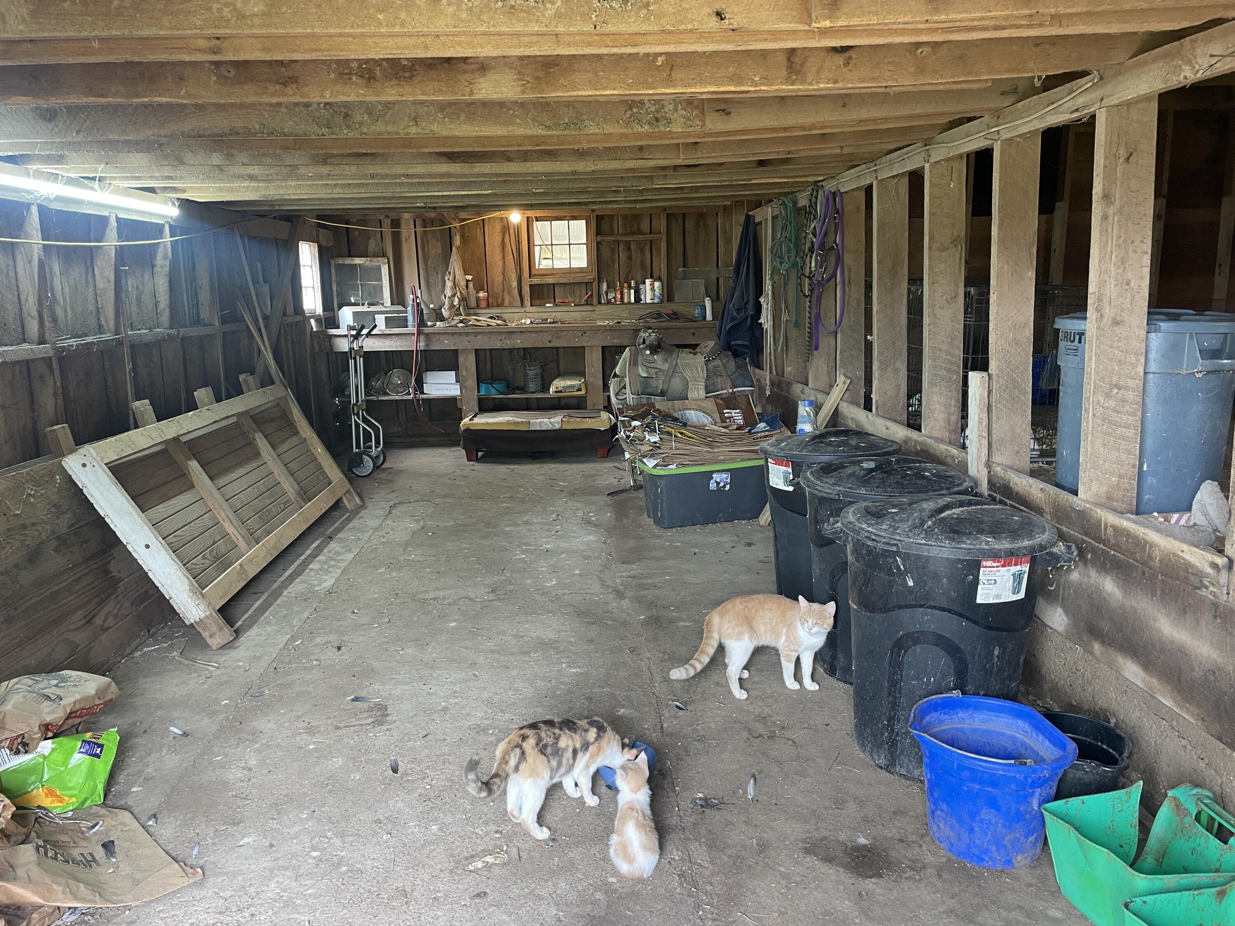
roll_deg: +1.3
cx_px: 618
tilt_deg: -11.6
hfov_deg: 67.3
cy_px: 463
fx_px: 928
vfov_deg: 53.1
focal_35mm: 26
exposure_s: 1/76
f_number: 1.6
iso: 125
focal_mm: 4.2
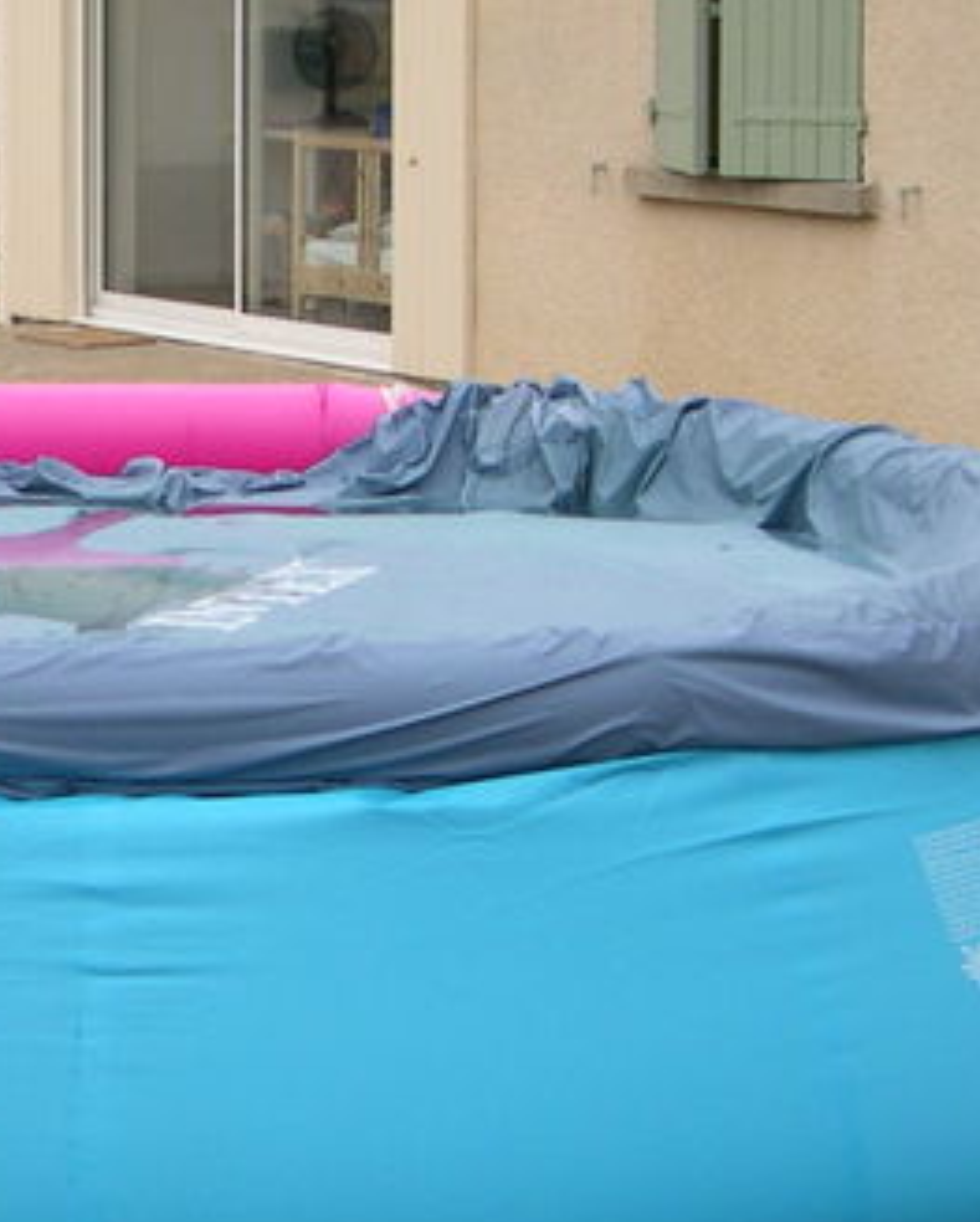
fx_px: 4091
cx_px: -157
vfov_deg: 17.0
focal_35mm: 113
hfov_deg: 13.3
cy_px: 529
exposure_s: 1/590
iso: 100
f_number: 2.8
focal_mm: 8
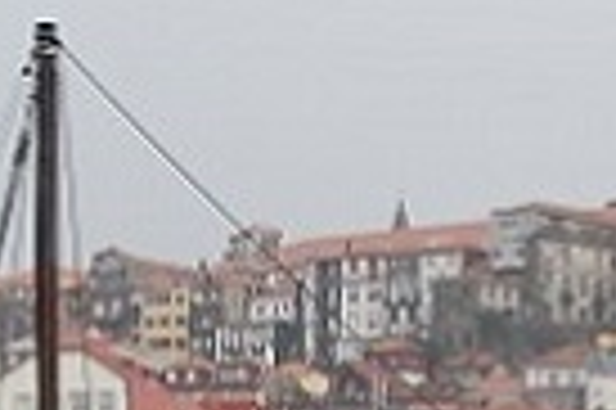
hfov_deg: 6.9
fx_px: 5131
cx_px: 265
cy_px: 865
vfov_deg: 4.5
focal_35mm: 300
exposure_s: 1/60
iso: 200
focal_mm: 31
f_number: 7.1
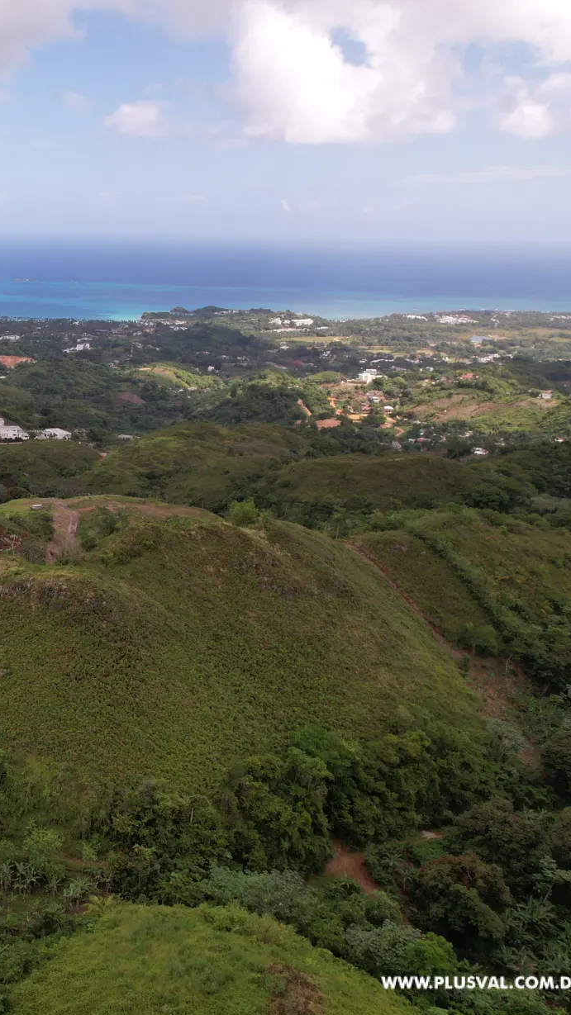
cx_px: -175
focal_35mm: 36
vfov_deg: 55.3
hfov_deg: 27.3
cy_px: 488
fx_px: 969
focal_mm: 8.38
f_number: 2.8
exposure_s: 1/40
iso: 100
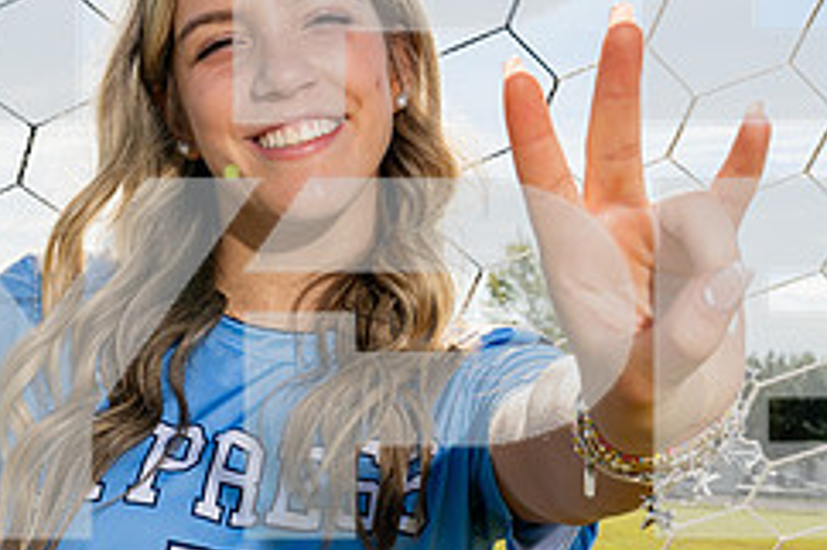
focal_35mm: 84
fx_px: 1928
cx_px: 178
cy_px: 360
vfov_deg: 16.2
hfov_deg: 23.9
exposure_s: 1/250
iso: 200
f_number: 11
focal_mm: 35
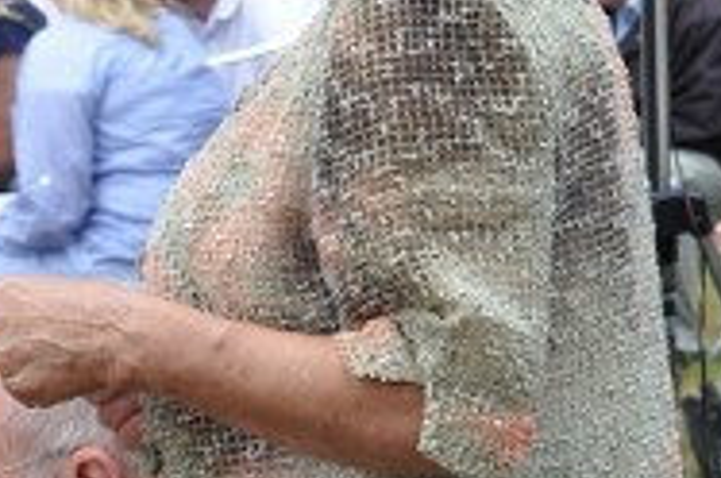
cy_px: 187
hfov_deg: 6.9
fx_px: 5781
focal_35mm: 289
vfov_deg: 4.7
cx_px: 1361
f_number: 9
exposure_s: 1/320
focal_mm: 45
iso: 400
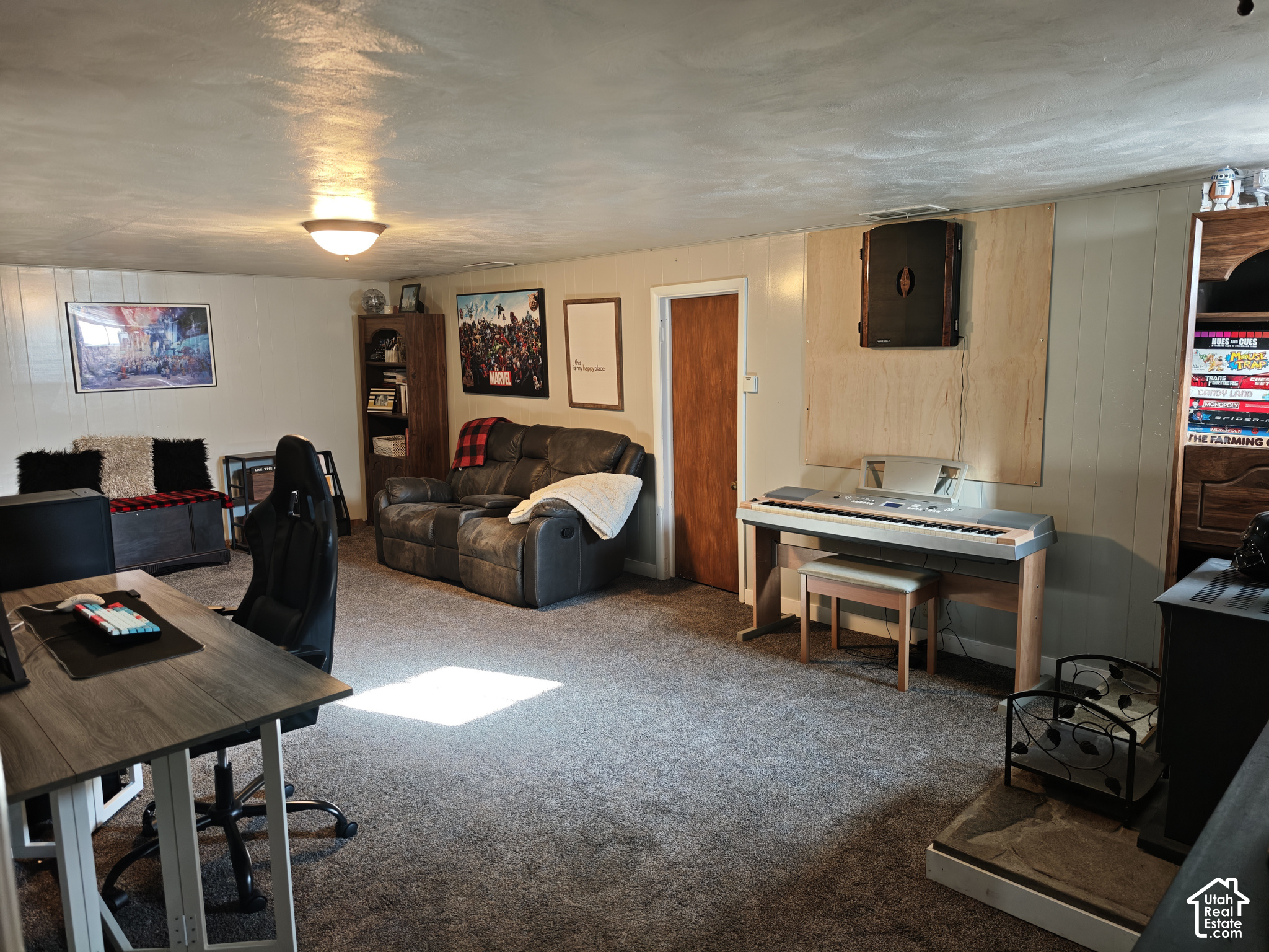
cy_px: 476
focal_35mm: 23
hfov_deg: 73.9
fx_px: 843
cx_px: 634
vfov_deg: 58.9
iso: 160
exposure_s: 1/40
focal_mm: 8.72
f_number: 1.63
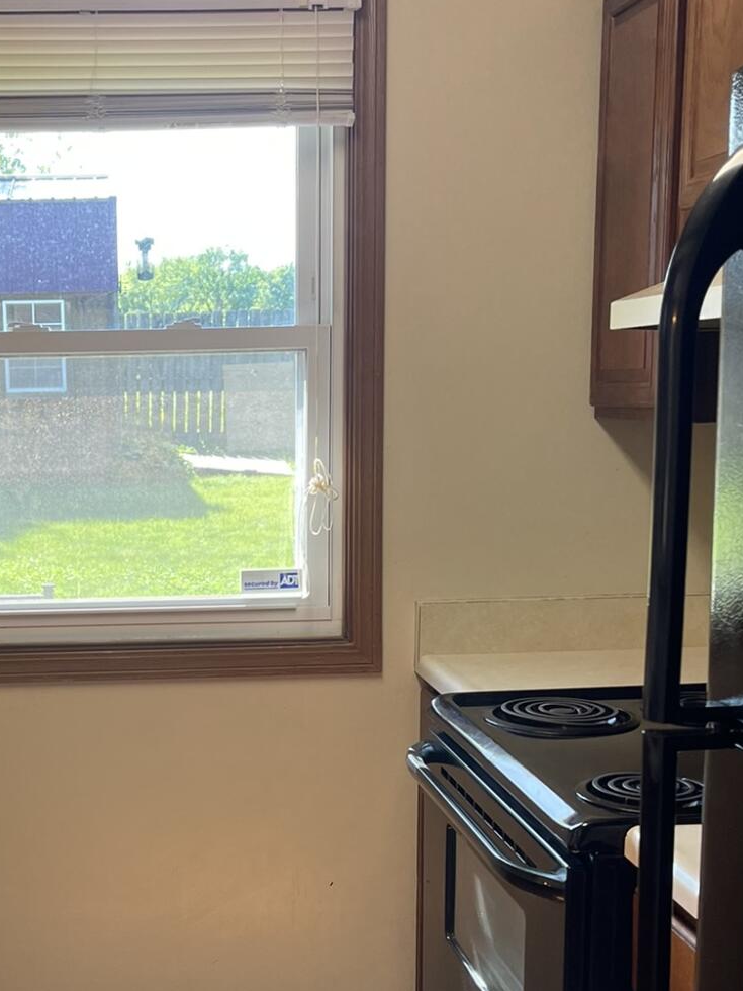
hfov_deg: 27.8
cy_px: 663
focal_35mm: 51
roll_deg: +1.5
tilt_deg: -9.9
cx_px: 120
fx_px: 1460
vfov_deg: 37.1
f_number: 1.6
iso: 50
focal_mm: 5.1
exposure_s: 1/120
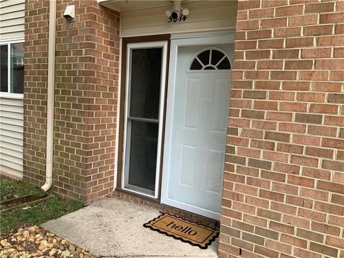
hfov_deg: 61.7
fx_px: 288
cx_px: 172
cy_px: 129
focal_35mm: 29
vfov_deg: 48.2
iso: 16
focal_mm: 3
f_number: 1.8
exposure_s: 1/260
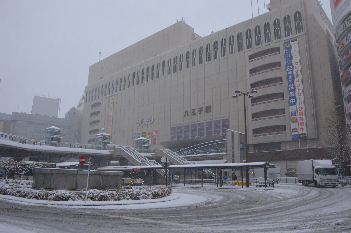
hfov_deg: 67.4
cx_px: 176
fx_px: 263
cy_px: 116
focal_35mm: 27
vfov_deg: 47.8
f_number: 16
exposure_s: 1/60
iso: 200
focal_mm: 18
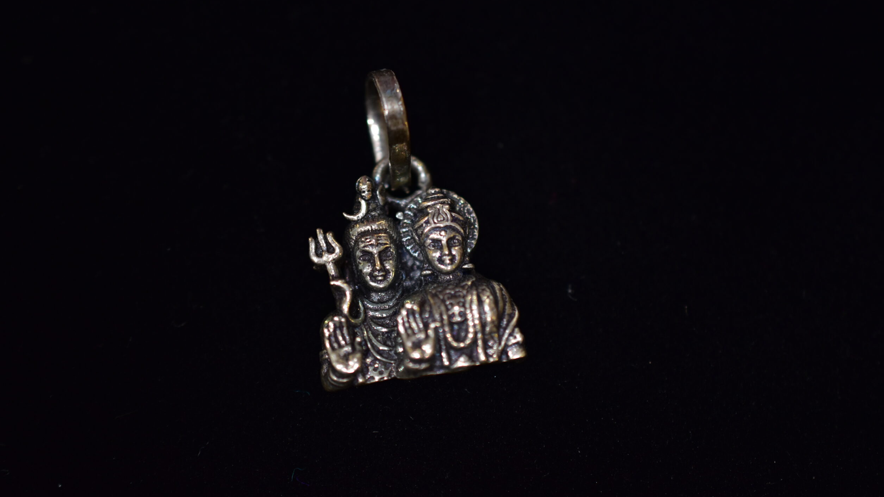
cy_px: 250
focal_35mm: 64
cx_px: 439
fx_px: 1500
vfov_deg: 18.8
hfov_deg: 32.8
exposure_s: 1/50
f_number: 3.2
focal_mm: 40
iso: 800
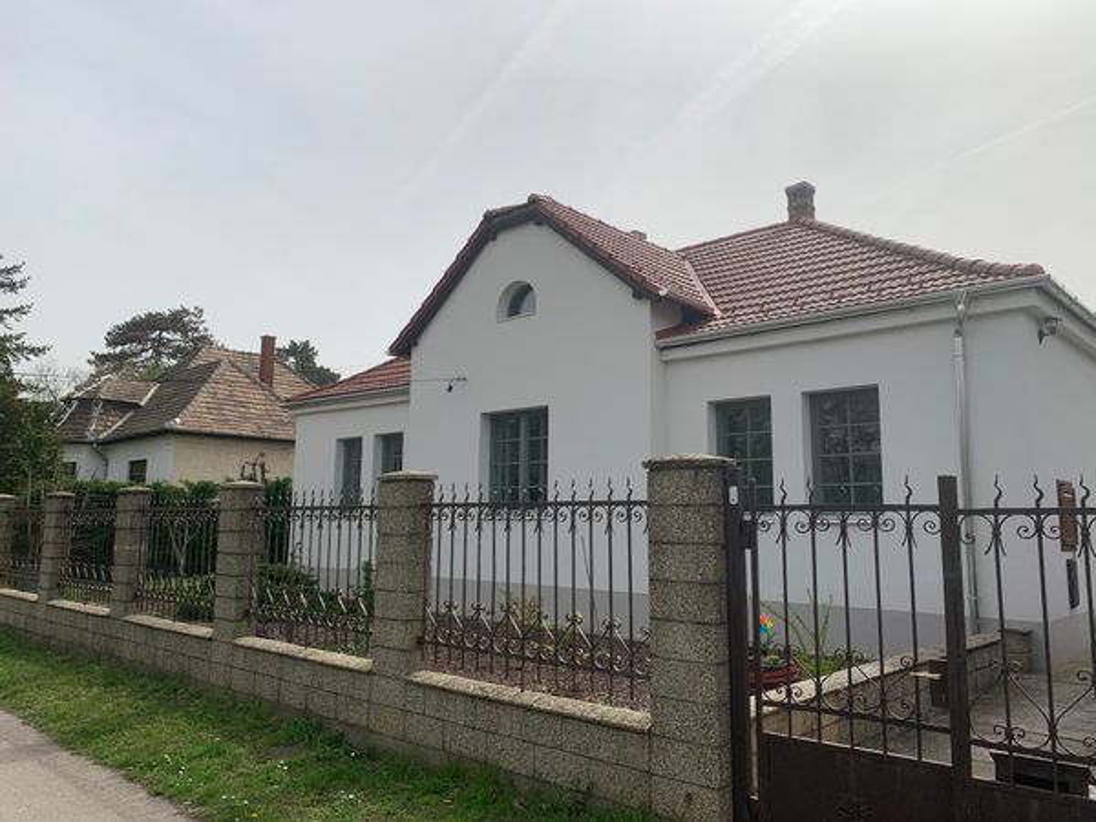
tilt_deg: +7.0
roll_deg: +0.2
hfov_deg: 67.3
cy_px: 411
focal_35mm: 26
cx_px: 548
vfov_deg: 53.1
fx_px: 823
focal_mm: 4.25
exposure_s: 1/4673
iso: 25
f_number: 1.8
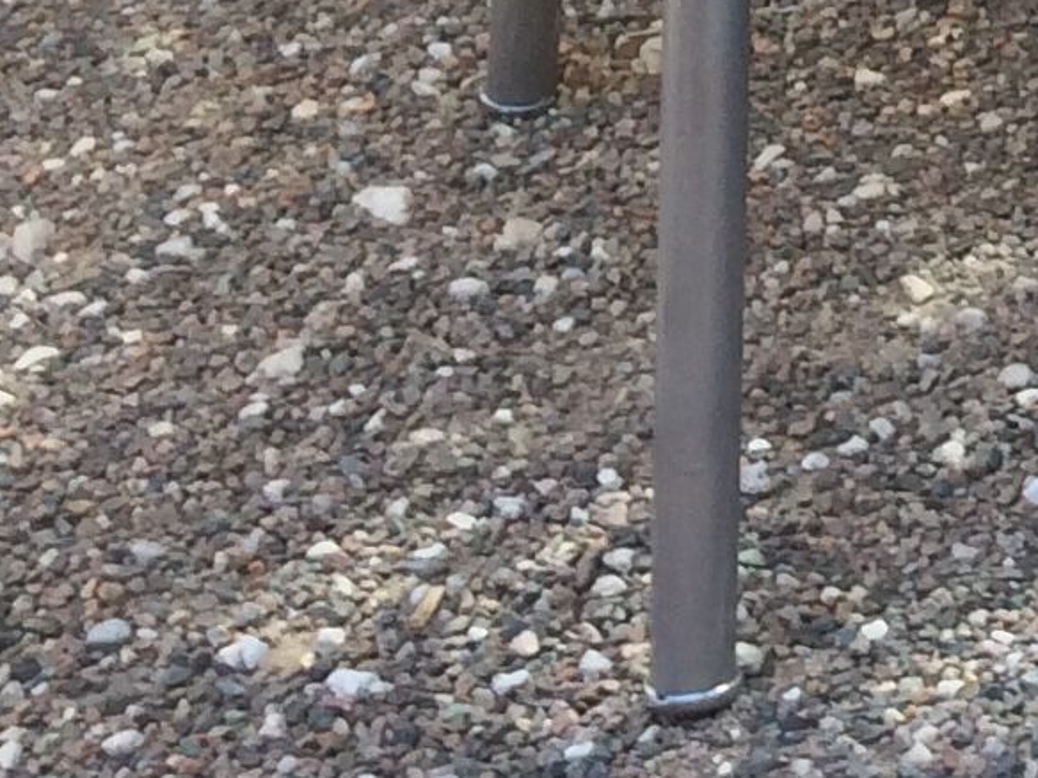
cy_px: -1187
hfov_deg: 10.9
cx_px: 2206
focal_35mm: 162
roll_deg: -1.1
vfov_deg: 8.3
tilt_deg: -13.8
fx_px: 4858
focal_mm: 4.15
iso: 32
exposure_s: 1/456
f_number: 2.2
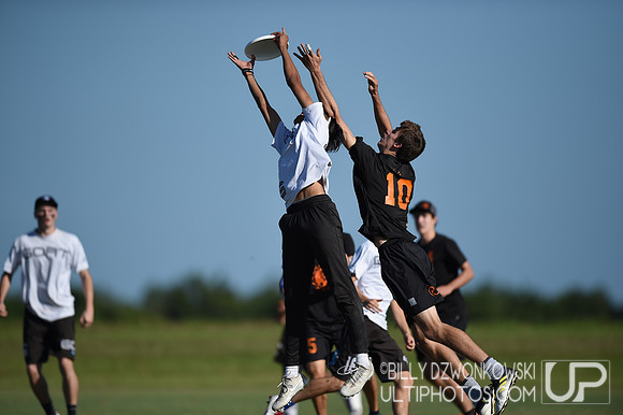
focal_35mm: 400
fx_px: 6918
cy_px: 208
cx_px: 312
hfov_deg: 5.2
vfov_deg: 3.4
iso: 200
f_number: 2.8
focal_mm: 400
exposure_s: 1/8000
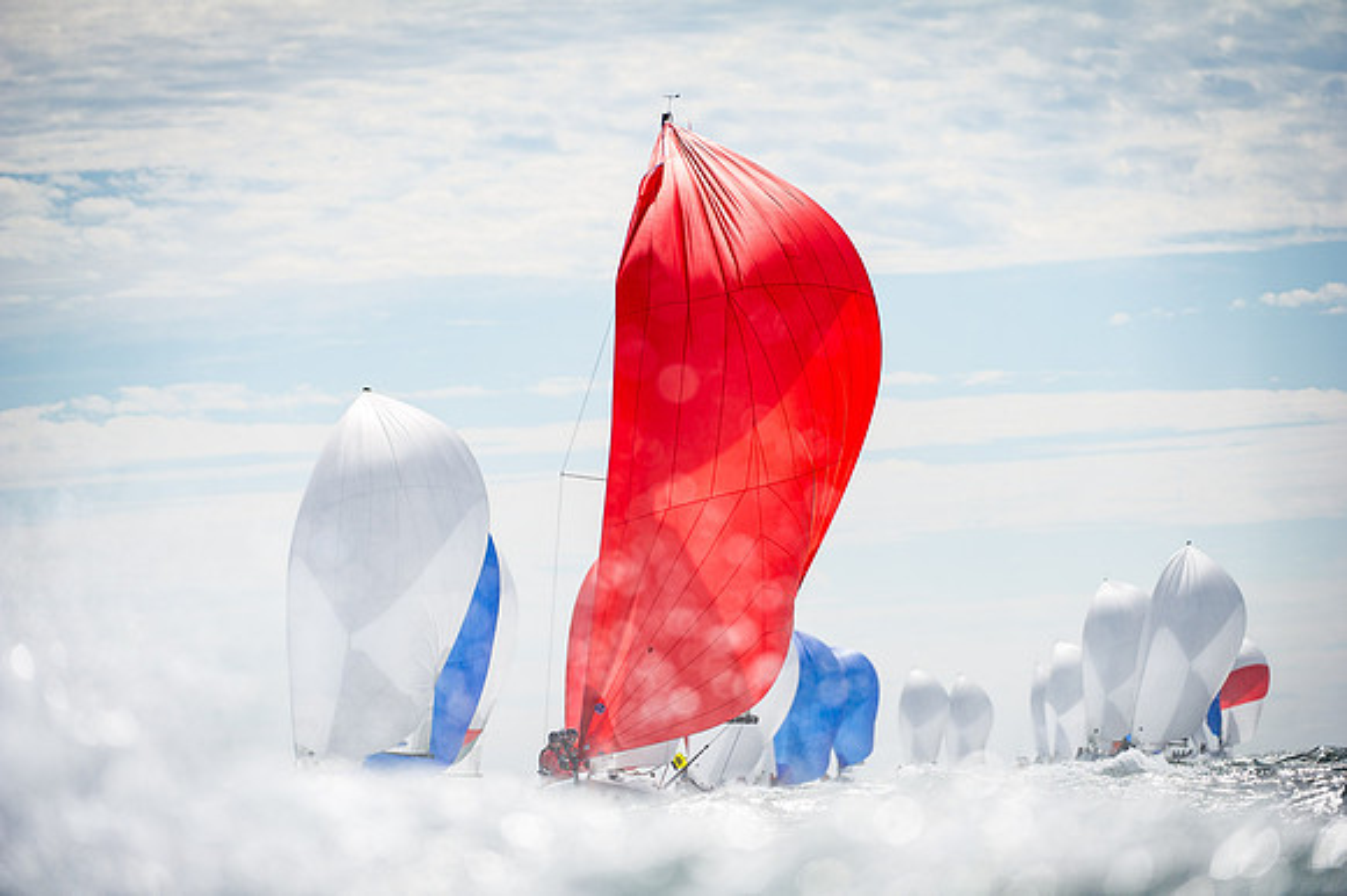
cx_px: 674
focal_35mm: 240
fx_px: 8975
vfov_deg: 5.7
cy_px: 448
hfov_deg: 8.6
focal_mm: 240
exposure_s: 1/3200
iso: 320
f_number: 4
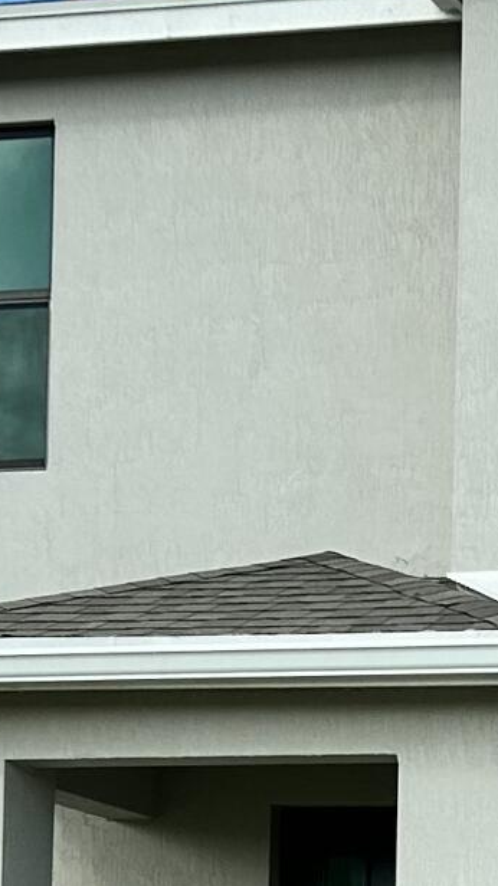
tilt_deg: +3.6
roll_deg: -1.8
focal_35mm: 138
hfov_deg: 8.5
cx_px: 871
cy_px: 1027
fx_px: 3243
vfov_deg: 15.1
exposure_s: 1/2994
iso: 50
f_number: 1.5
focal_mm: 5.7
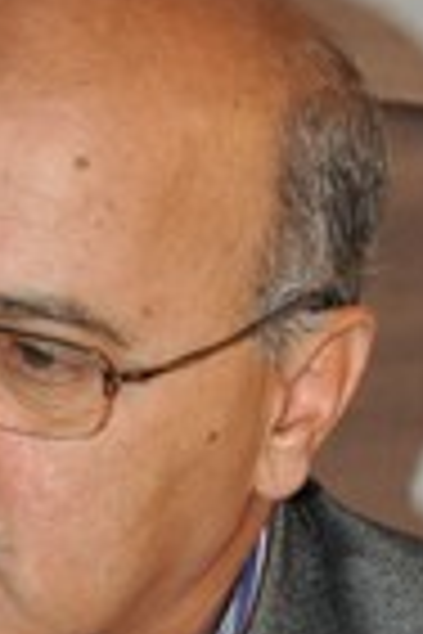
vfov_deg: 13.2
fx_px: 2696
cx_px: -29
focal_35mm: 153
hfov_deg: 8.9
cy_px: 706
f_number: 4.5
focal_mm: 32
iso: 800
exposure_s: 1/60
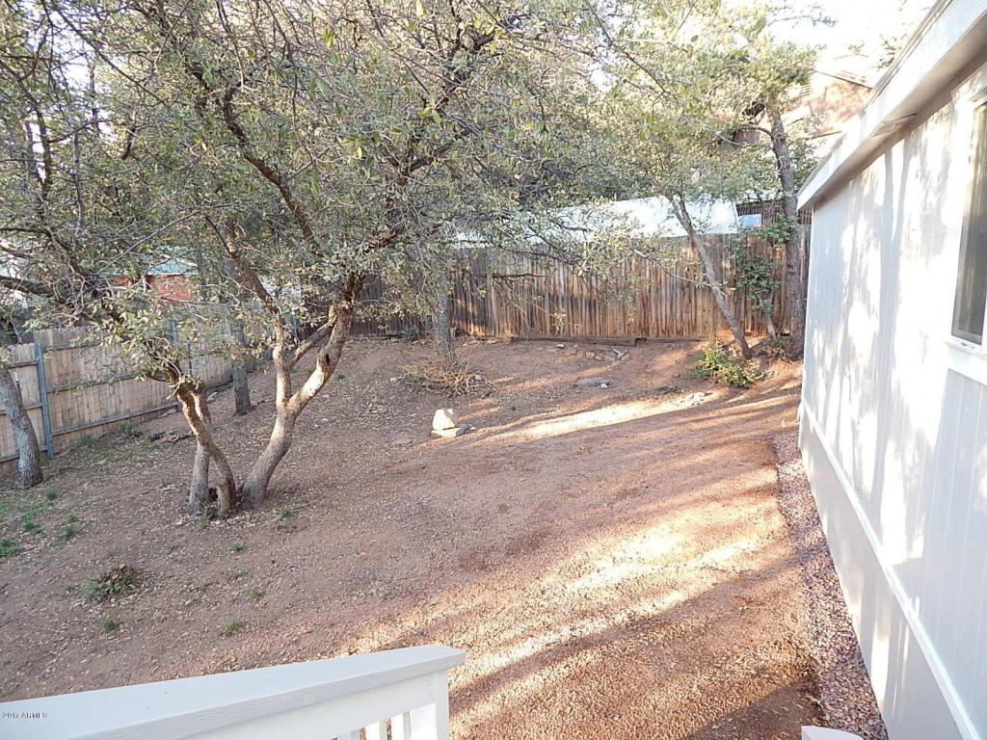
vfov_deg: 58.9
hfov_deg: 73.9
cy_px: 370
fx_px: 656
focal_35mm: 23
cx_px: 494
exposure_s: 1/30
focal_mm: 4
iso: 125
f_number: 3
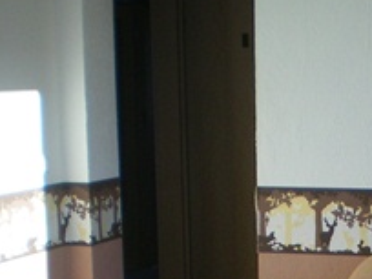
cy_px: 365
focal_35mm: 112
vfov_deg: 12.8
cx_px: 368
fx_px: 1204
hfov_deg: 17.2
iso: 64
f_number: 3.1
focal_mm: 6.3
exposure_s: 1/125
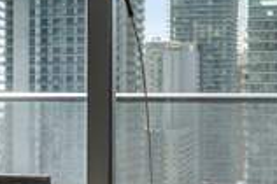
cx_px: -7
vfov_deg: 12.9
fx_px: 815
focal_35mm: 106
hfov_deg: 18.7
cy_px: 87
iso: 800
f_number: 9
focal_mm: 35
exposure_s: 1/160
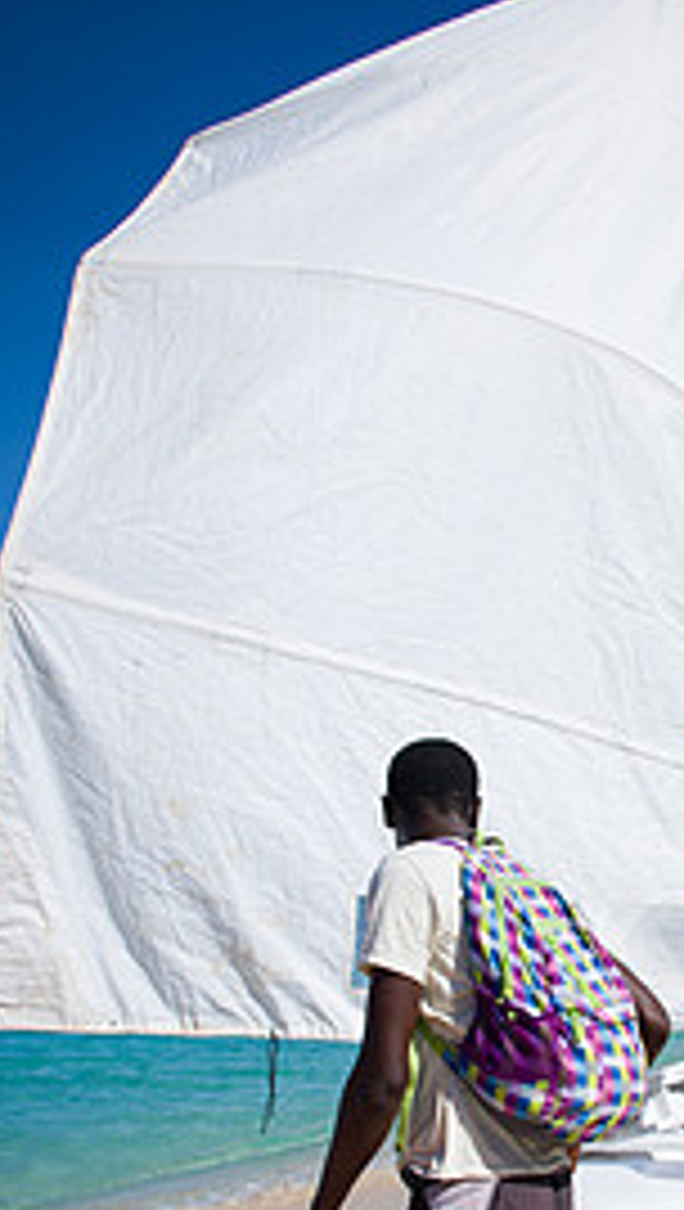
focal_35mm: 49
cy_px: 859
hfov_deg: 24.1
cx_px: 544
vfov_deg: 41.2
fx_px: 1575
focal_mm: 28
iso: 64
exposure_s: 1/320
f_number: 9
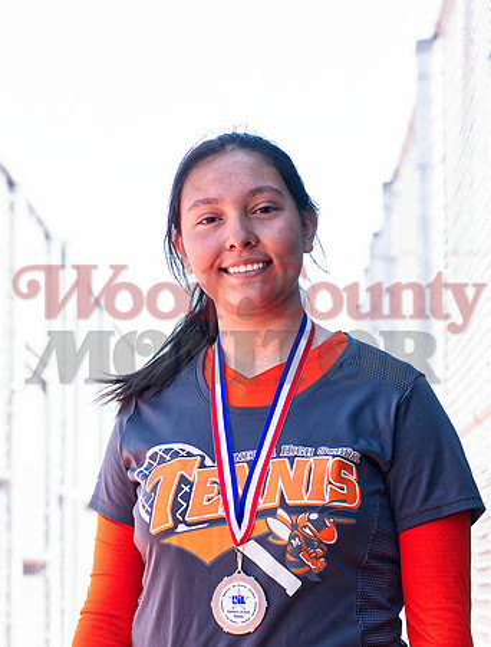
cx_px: 246
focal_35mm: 86
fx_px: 1613
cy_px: 324
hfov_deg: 17.3
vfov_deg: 22.7
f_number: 2.8
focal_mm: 43
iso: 100
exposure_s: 1/250
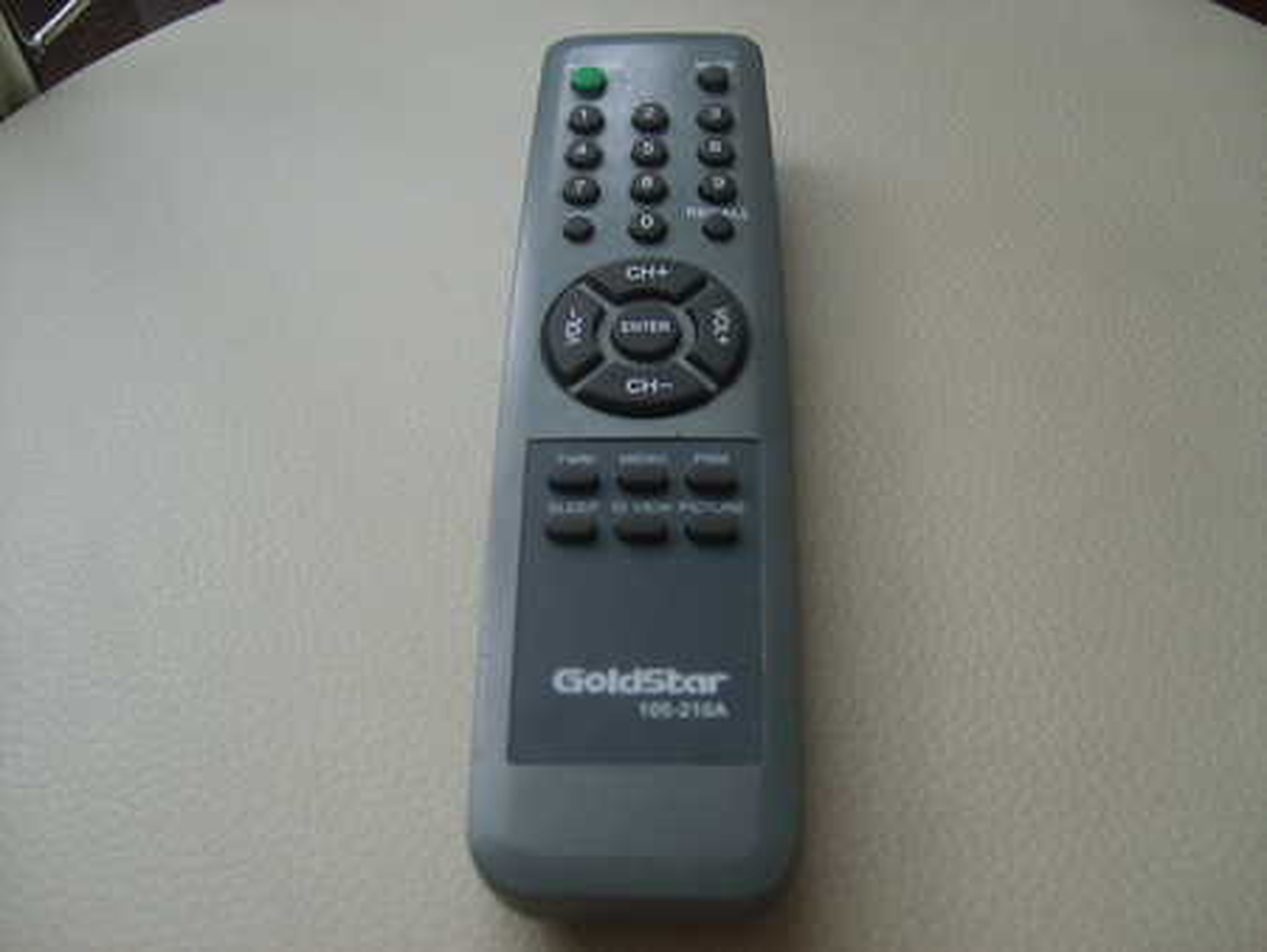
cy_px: 476
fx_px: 1282
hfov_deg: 52.6
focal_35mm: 35
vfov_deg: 40.7
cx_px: 634
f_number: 2.8
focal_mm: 5.8
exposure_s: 1/30
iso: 104
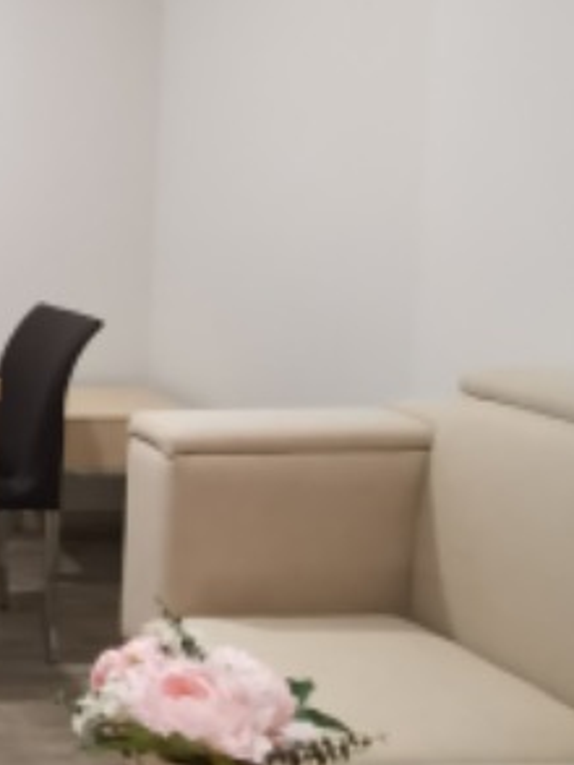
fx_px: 1281
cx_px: -376
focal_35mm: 58
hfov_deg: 20.2
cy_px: 256
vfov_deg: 32.9
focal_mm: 2.23
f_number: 2.2
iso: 500
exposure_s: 1/24
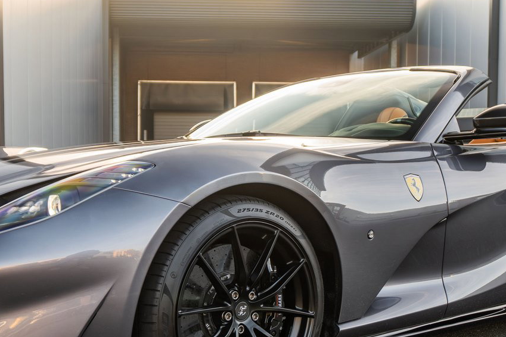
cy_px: 227
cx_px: 243
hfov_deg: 31.9
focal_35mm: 63
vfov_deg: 21.5
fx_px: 885
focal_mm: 22
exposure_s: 1/60
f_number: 4
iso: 200
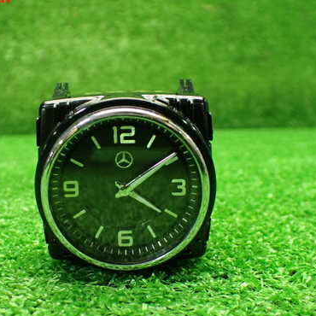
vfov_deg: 39.1
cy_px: 178
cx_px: 111
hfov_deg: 38.8
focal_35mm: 43
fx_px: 444
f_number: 2.3
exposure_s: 1/100
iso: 800
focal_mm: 5.4
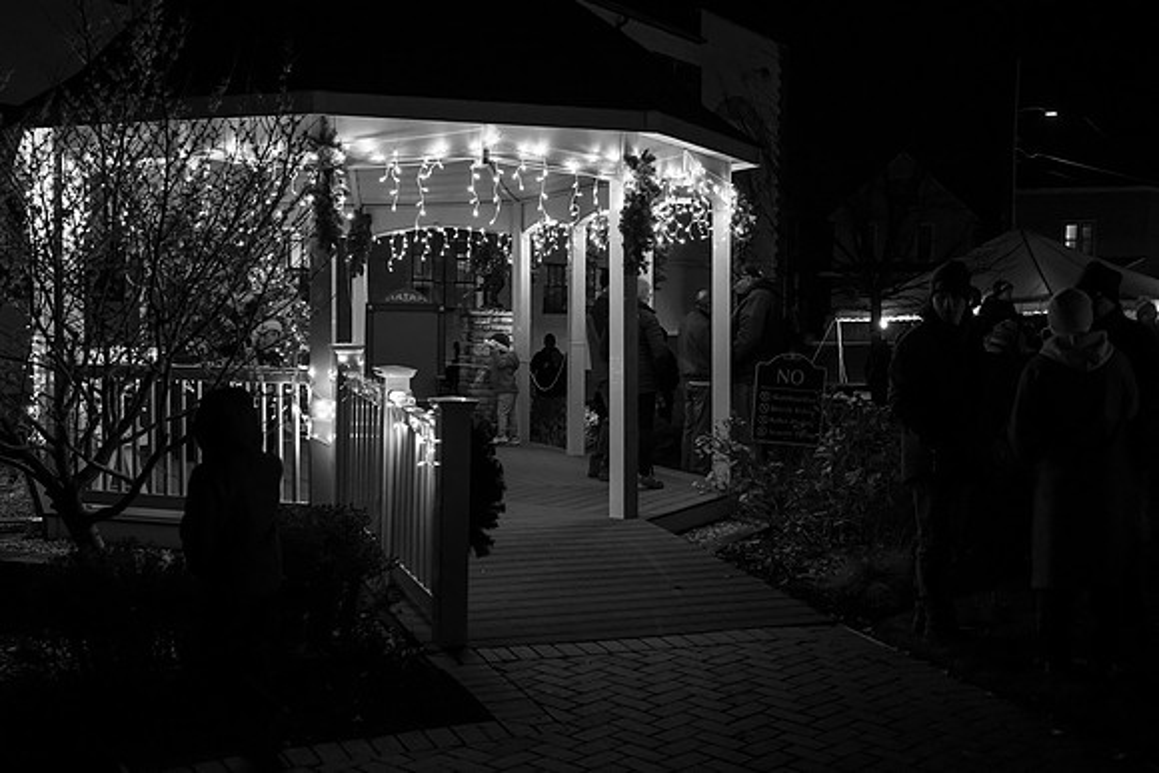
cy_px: 387
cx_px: 580
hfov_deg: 42.8
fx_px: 1480
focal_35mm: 46
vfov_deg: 29.3
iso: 6400
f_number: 4
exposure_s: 1/160
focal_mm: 44
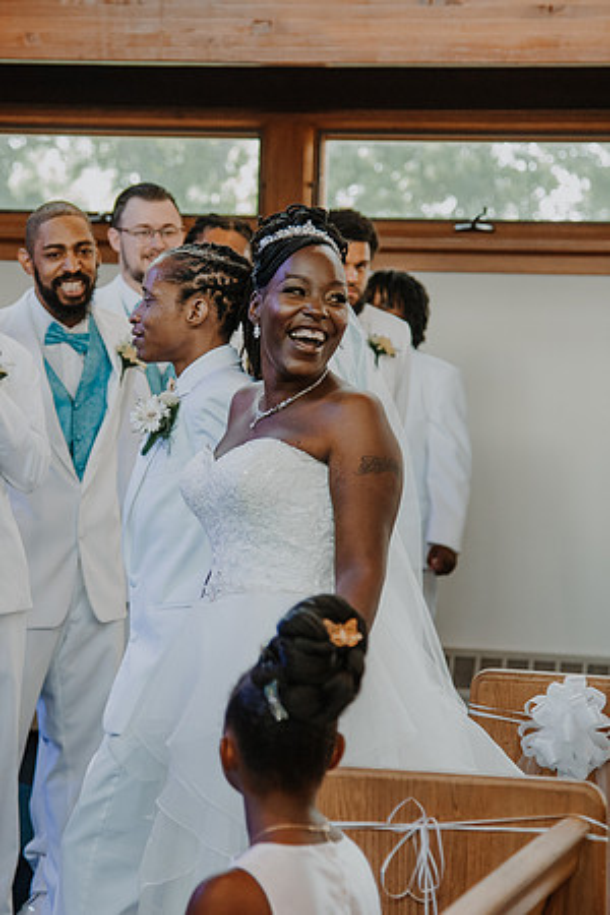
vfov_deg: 14.4
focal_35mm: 143
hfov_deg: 9.6
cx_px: 190
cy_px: 415
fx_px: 3632
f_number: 4
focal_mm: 85
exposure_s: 1/125
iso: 1000
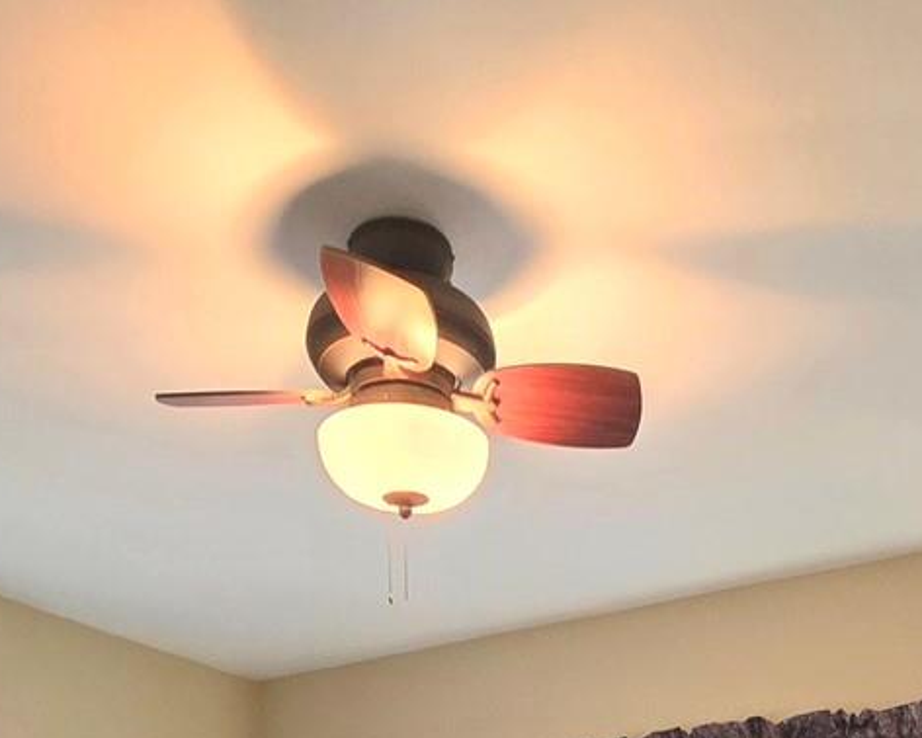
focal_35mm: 43
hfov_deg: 42.4
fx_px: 1174
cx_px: 596
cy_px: 1138
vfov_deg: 25.3
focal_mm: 2.2
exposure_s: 1/120
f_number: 1.9
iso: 320
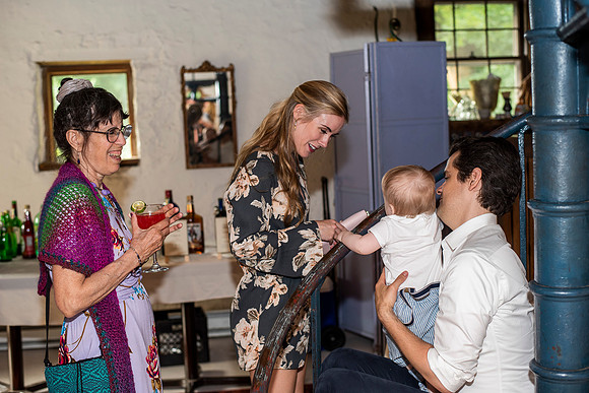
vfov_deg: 27.0
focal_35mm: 50
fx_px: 818
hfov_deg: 39.6
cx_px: 294
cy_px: 196
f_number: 3.2
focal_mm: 50
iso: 500
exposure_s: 1/100
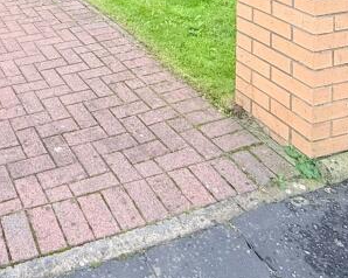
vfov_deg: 24.5
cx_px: 34
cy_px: -145
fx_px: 484
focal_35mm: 47
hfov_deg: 37.0
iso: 64
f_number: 2.2
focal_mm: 2.22
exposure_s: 1/651
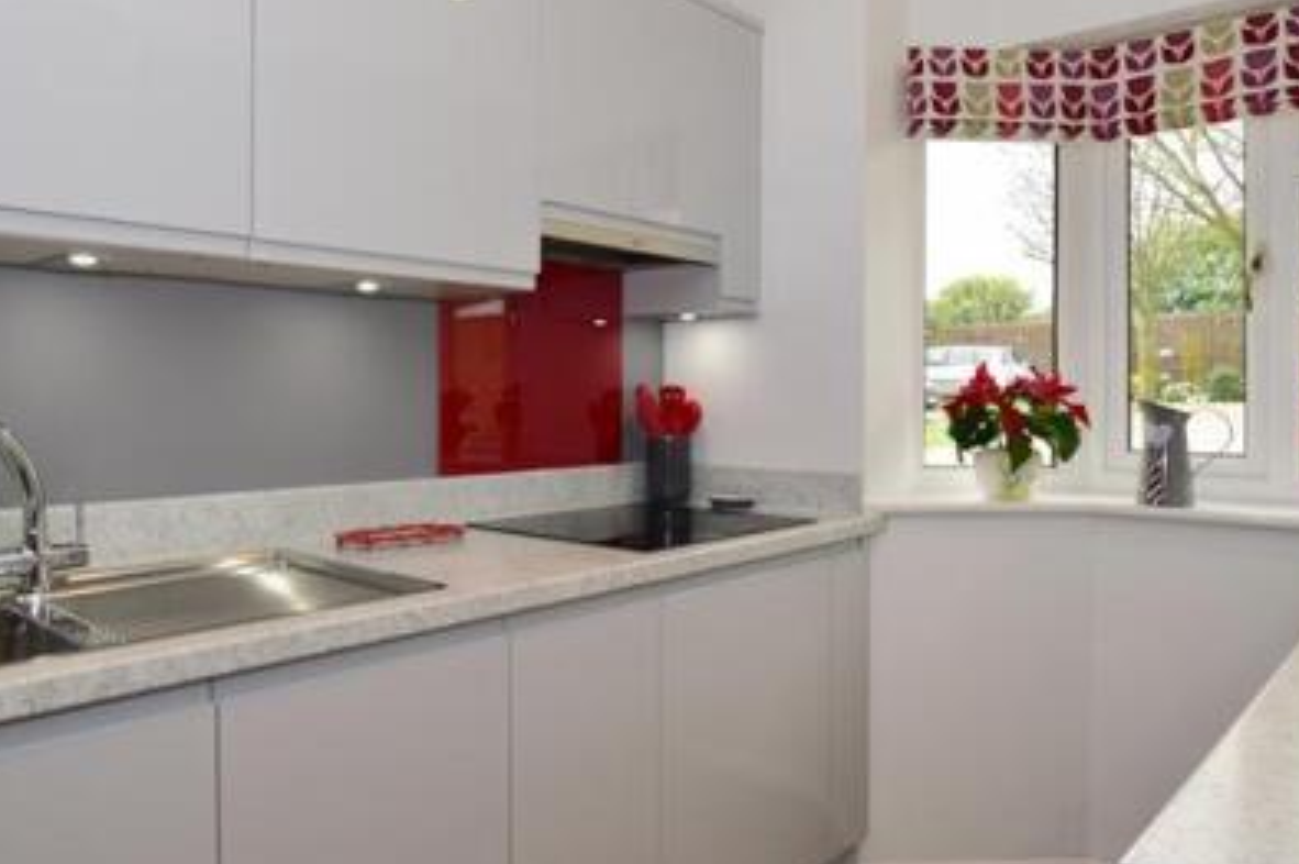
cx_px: 580
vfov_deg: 51.1
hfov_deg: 71.3
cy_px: 387
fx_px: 901
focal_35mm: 25
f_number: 7.1
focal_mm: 10
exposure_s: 1/100
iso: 400
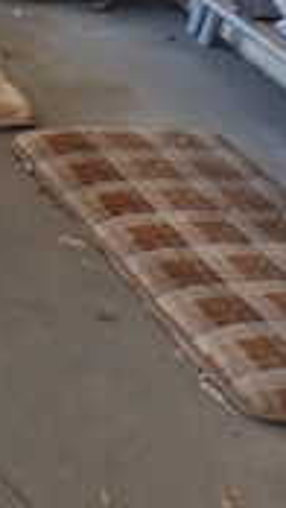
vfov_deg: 22.2
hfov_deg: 10.9
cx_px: -397
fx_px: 1266
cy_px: 67
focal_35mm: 94
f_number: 2
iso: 160
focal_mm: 4.5
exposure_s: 1/60
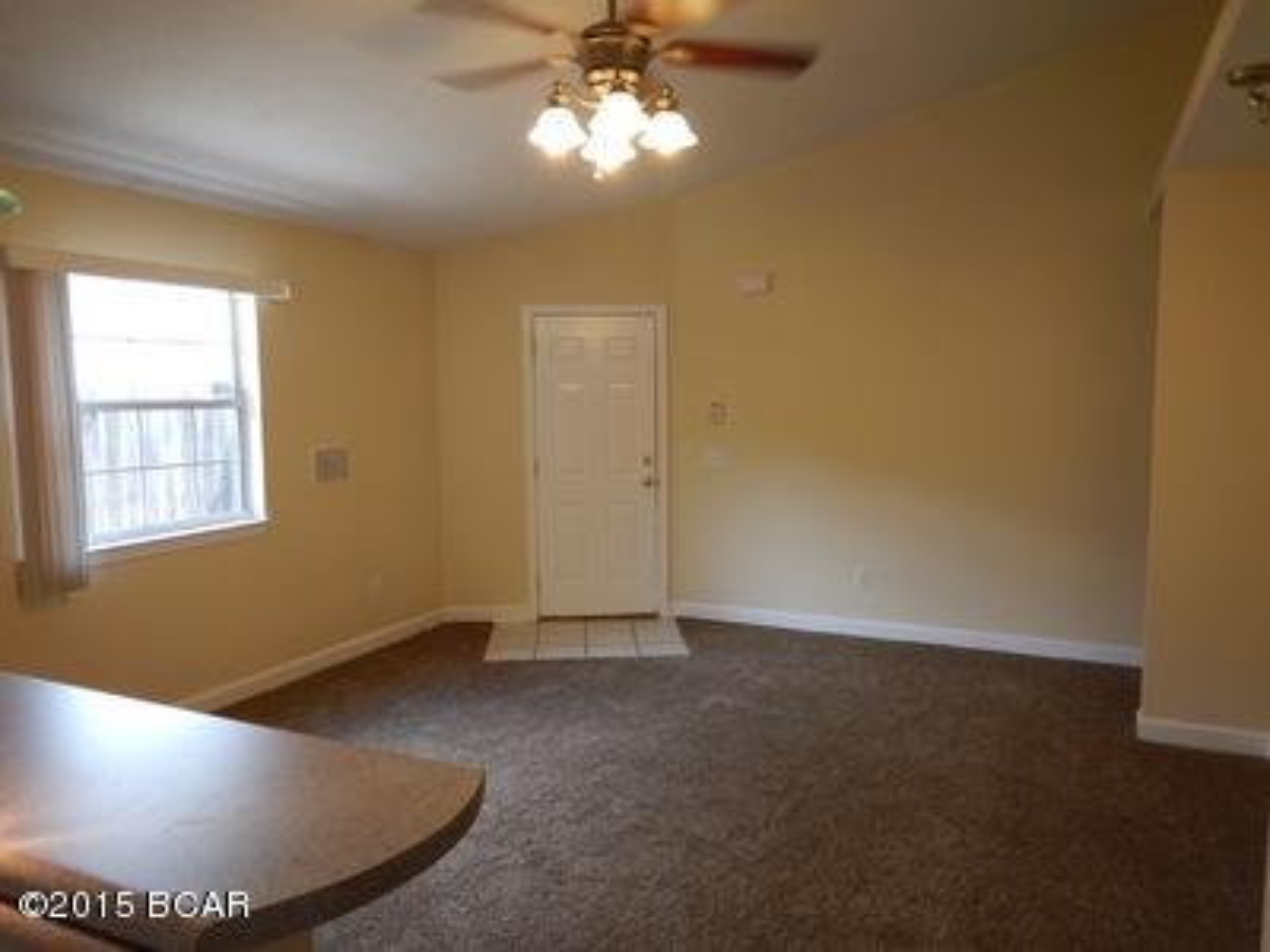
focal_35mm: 24
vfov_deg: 56.8
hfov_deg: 71.6
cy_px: 476
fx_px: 881
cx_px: 635
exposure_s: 1/50
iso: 125
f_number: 2.8
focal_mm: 4.3
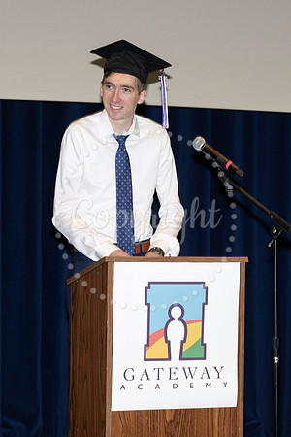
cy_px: 218
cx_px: 180
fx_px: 1764
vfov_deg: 14.1
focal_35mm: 146
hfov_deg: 9.4
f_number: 5.6
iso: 640
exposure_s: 1/80
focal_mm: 97
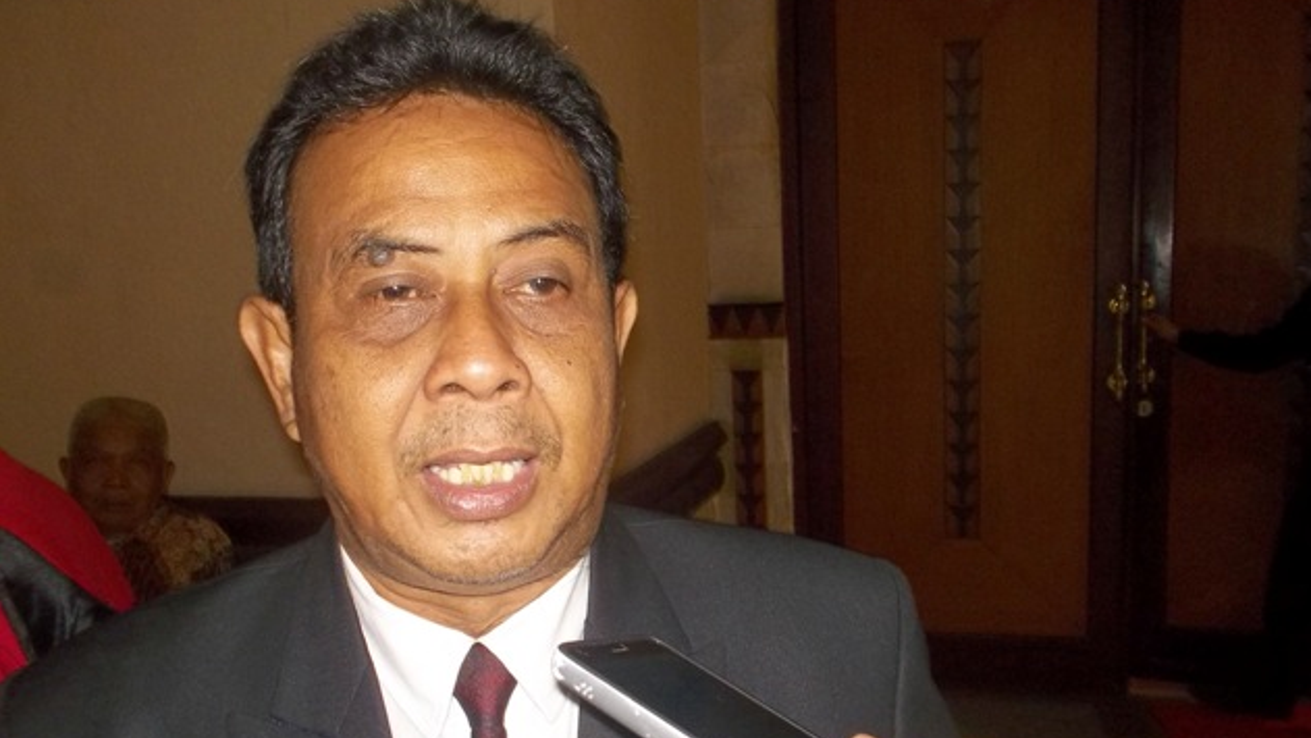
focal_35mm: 32
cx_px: 662
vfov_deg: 36.4
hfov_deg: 61.0
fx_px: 1112
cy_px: 468
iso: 160
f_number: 3.3
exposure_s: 1/30
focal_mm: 4.1
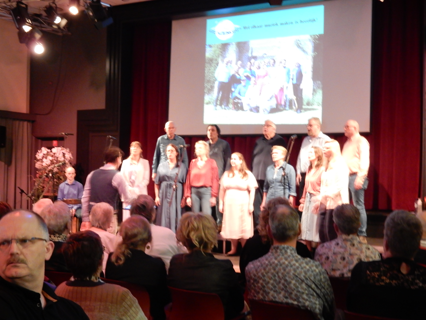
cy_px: 160
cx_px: 213
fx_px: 628
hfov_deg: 37.5
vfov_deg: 28.6
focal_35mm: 51
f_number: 4.5
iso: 800
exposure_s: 1/2.5
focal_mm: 9
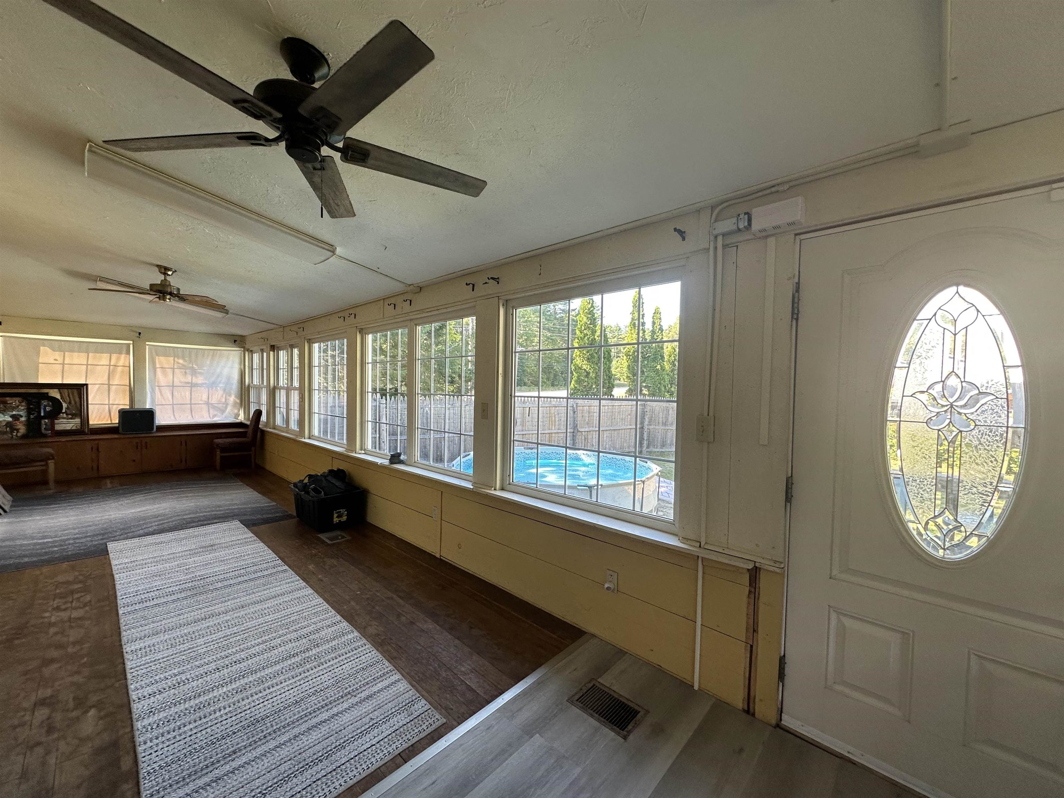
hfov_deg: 102.1
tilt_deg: -2.0
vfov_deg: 85.7
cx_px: 532
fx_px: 430
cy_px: 399
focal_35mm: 14
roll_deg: -1.6
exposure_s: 1/99
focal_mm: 2.22
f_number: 2.2
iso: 100
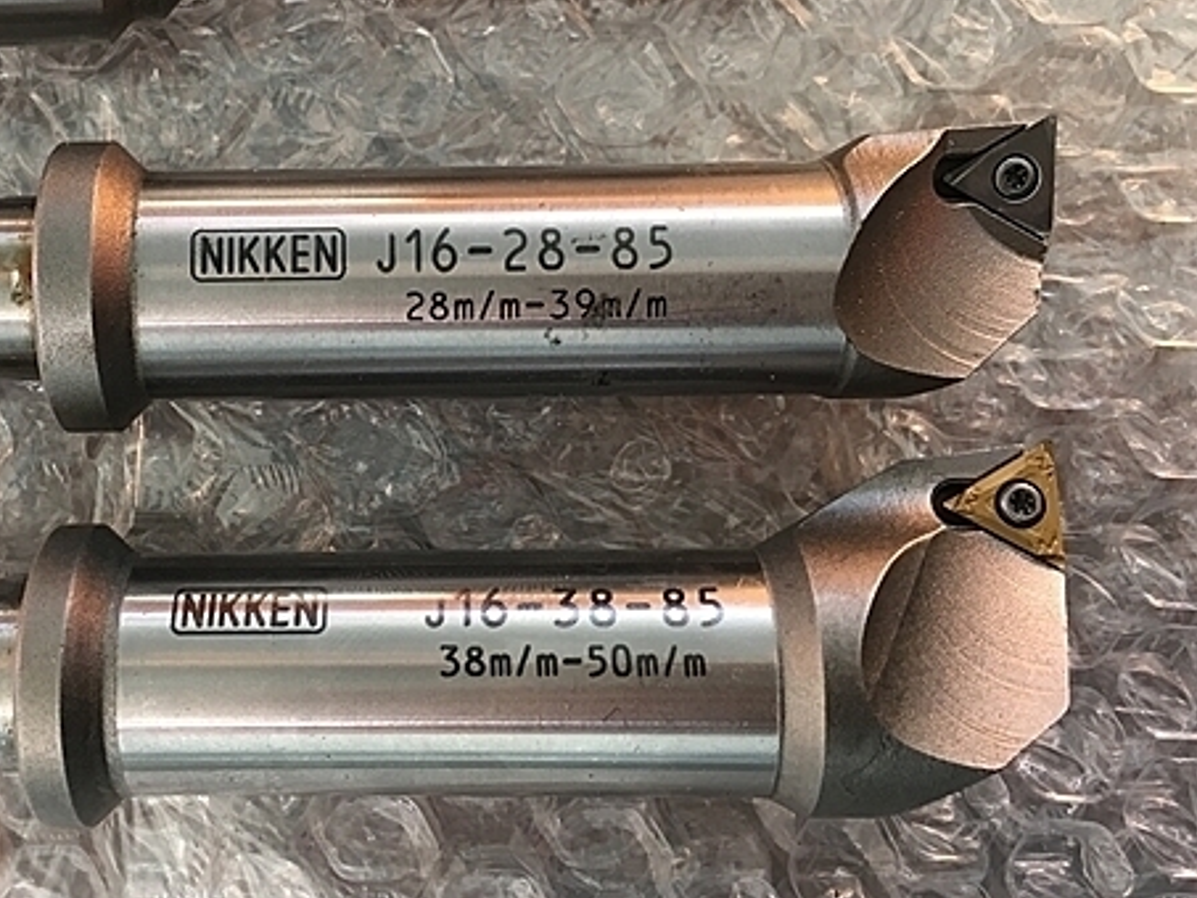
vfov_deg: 34.9
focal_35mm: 41
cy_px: 328
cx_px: 373
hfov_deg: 44.9
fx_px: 1418
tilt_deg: -86.6
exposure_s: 1/30
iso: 64
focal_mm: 4.15
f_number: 2.2
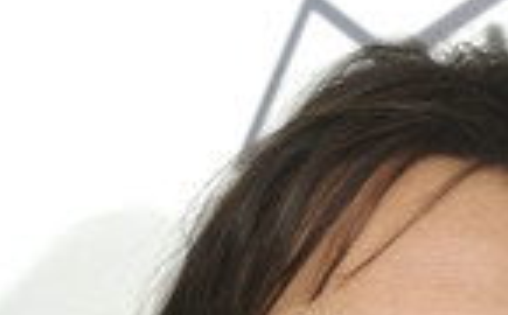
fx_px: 5845
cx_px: 422
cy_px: 682
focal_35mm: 423
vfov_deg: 3.1
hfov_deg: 5.0
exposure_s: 1/160
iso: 320
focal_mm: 100
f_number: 5.6
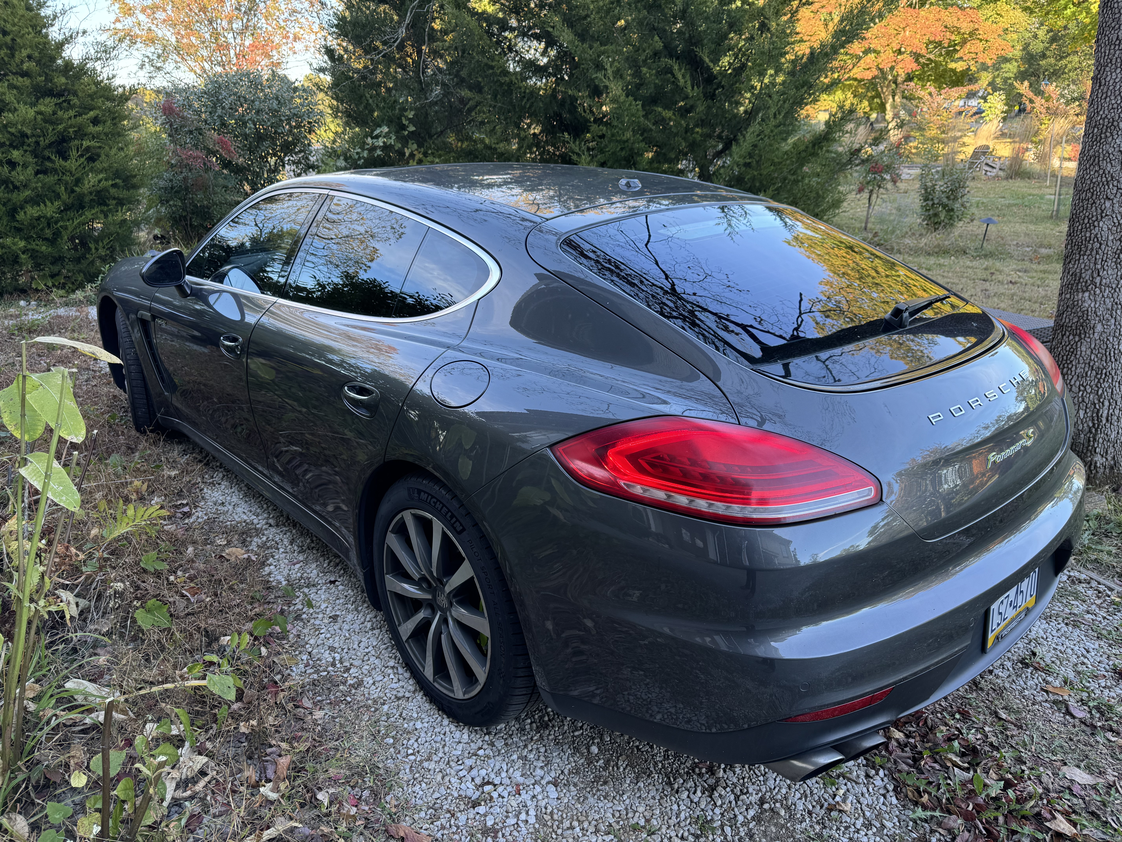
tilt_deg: -21.8
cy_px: 421
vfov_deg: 56.8
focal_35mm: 24
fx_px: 778
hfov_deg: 71.6
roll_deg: +1.1
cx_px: 561
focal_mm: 6.76
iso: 64
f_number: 1.78
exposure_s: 1/127
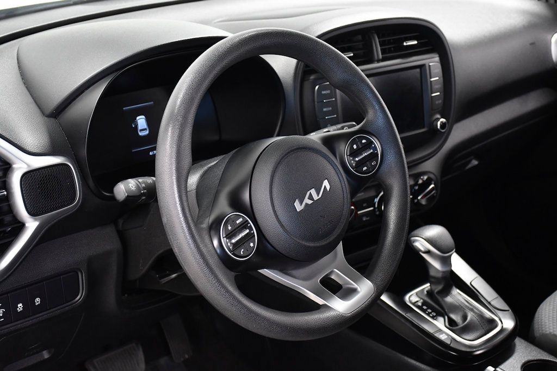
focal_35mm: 52
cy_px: 186
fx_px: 805
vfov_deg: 26.0
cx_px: 278
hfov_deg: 38.2
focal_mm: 35
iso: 2500
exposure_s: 1/100
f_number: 4.2
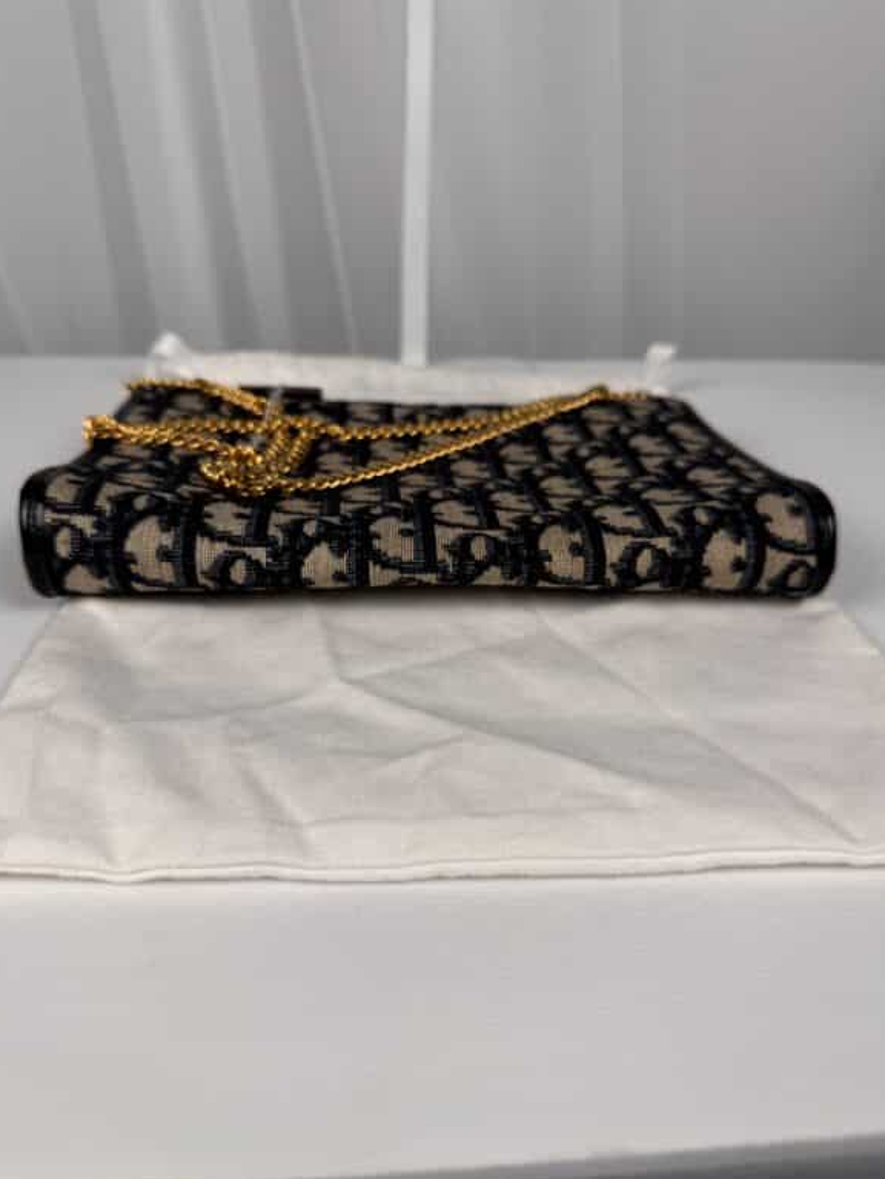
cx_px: 444
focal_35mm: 25
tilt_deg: -28.4
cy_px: 586
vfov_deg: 69.4
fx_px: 852
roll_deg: +0.1
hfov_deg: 54.9
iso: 80
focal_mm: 6.76
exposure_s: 1/488
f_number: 1.78
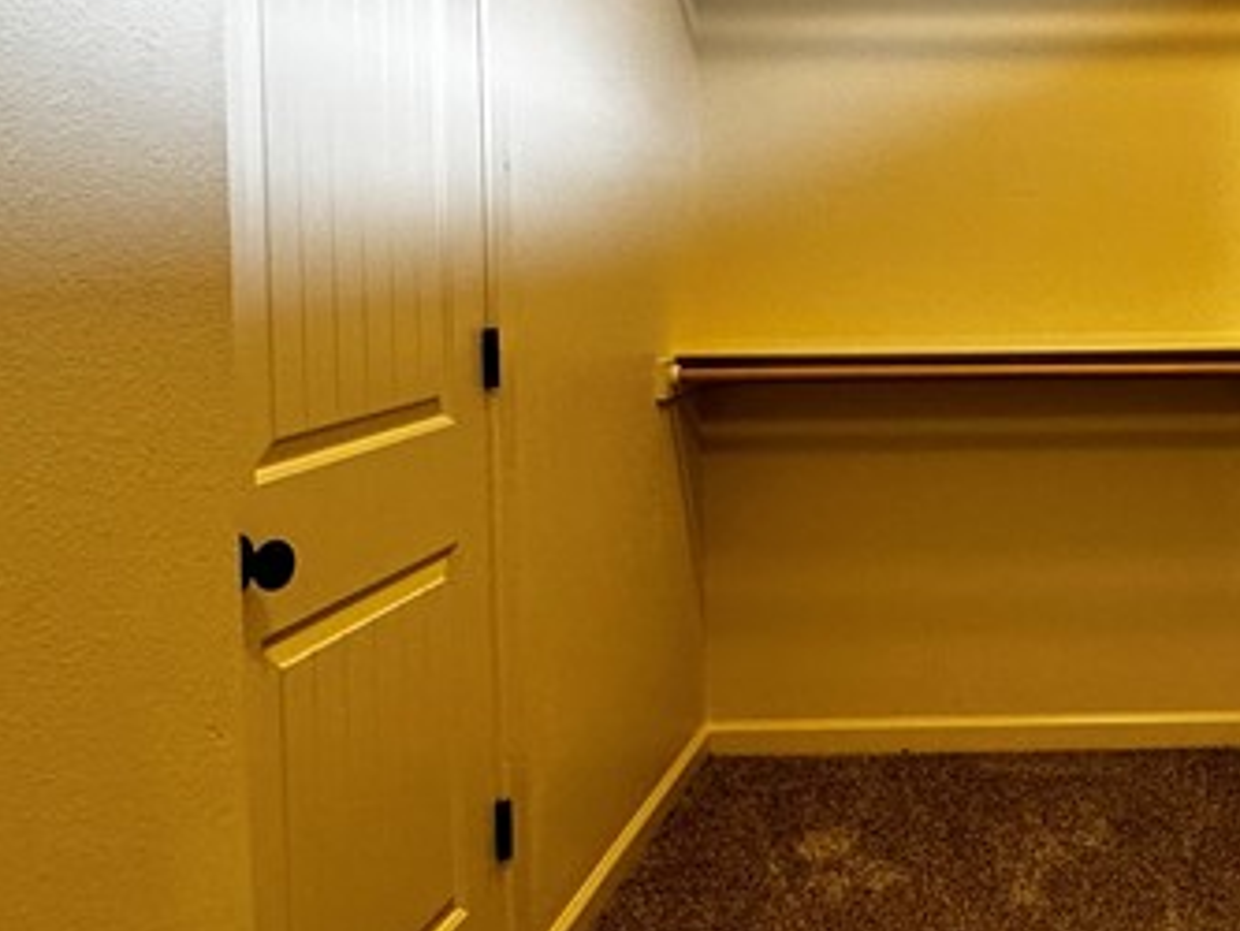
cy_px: 290
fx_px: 1541
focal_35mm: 43
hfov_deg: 40.4
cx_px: 1128
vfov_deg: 33.2
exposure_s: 1/120
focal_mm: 2.22
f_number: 2.2
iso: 200
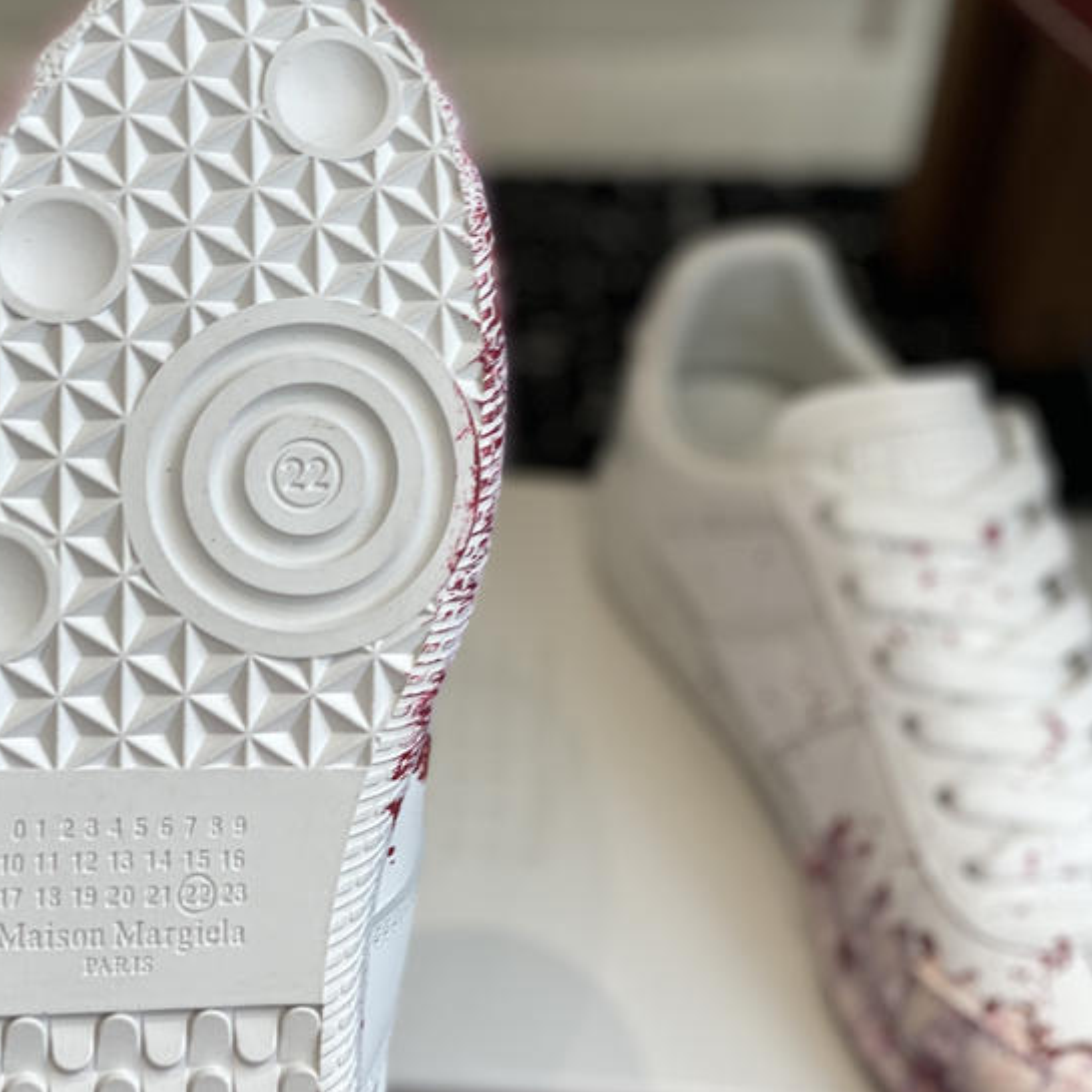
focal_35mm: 73
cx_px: 479
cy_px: 573
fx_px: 2605
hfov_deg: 23.7
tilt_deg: -42.2
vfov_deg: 23.7
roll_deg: -7.5
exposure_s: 1/122
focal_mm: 6
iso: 20
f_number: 2
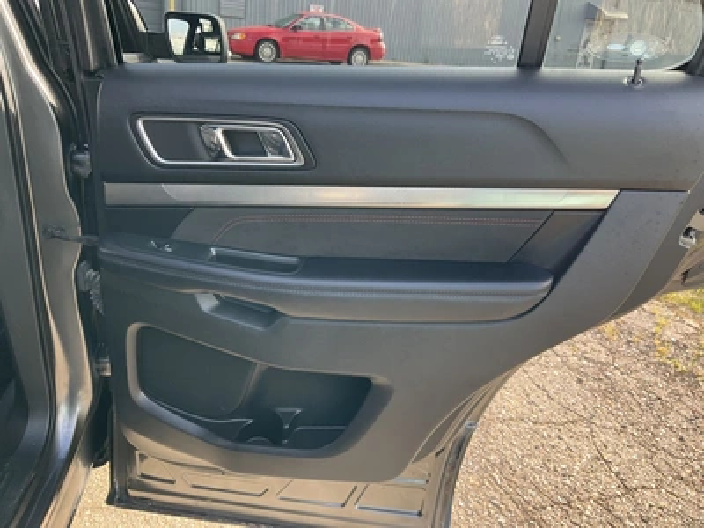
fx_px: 590
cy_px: 264
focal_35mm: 29
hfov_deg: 61.7
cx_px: 352
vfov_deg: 48.2
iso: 32
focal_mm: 3
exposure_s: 1/122
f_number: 1.8
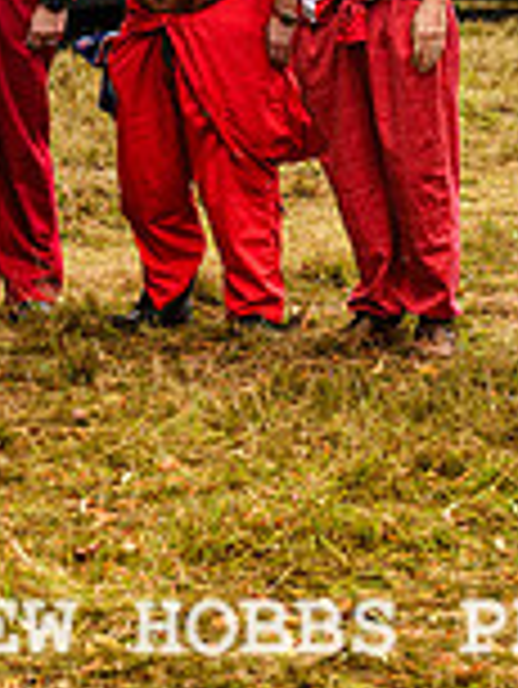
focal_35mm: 246
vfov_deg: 8.0
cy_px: -176
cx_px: 136
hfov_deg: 6.0
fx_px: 4901
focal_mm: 55
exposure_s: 1/1600
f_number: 4.5
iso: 400
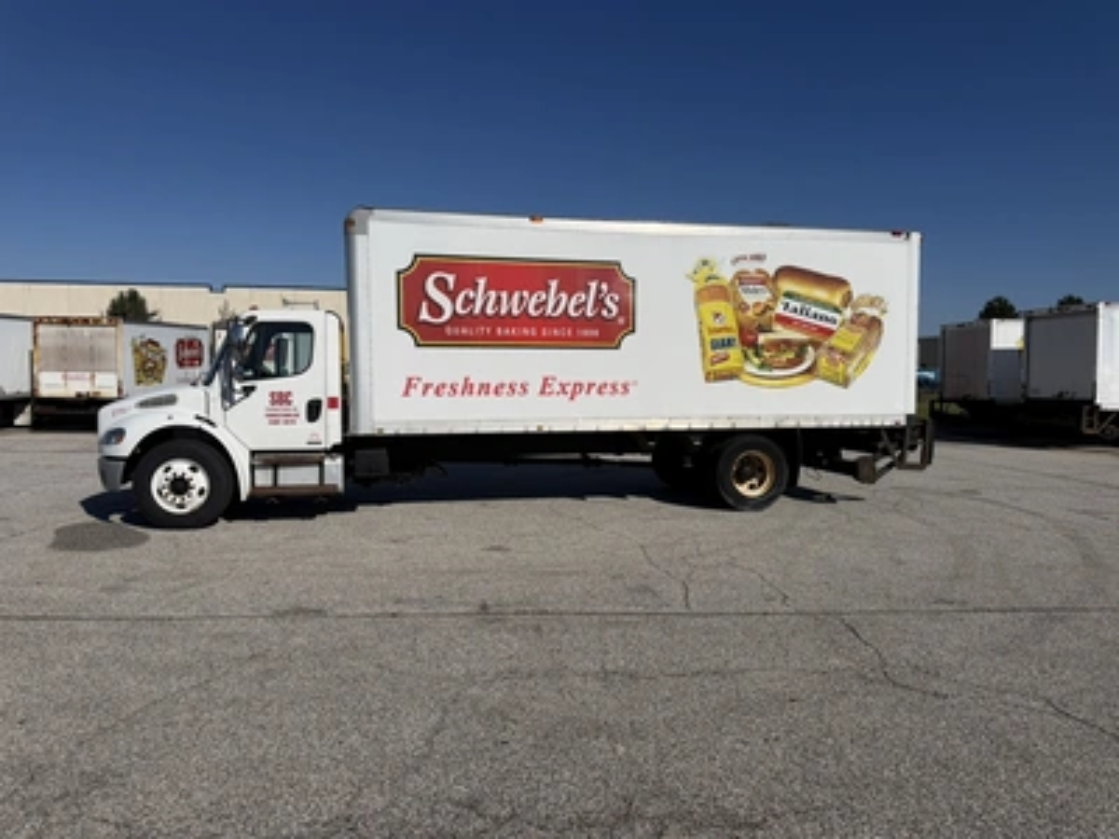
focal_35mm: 24
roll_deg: +0.2
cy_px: 420
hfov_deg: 71.6
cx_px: 560
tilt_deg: -3.2
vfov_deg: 56.8
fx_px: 776
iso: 80
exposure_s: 1/14286
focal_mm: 6.76
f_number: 1.78
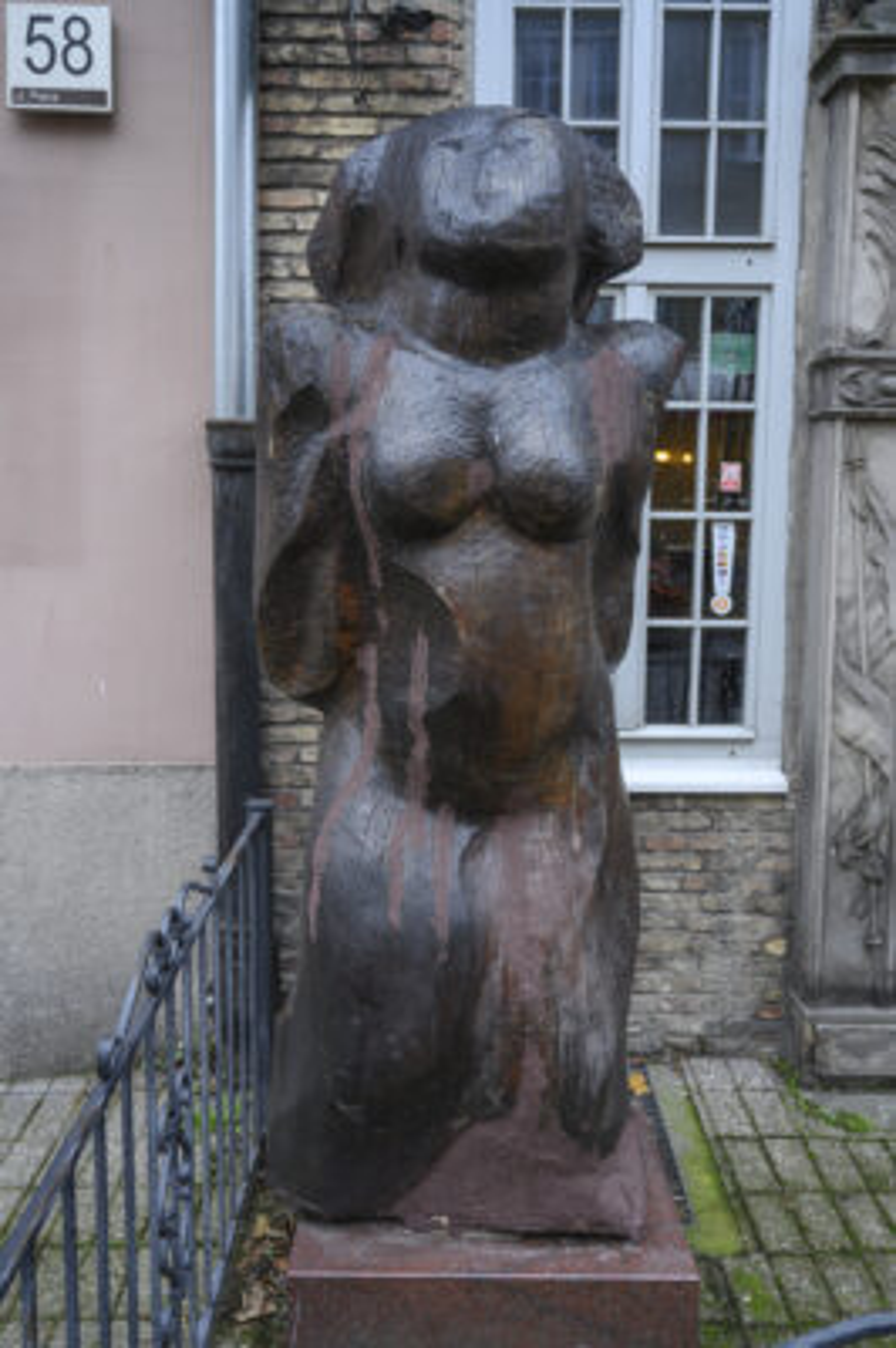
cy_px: 674
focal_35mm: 30
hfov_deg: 43.5
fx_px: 1122
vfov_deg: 62.0
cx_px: 448
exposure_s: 1/40
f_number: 4
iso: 800
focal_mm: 30
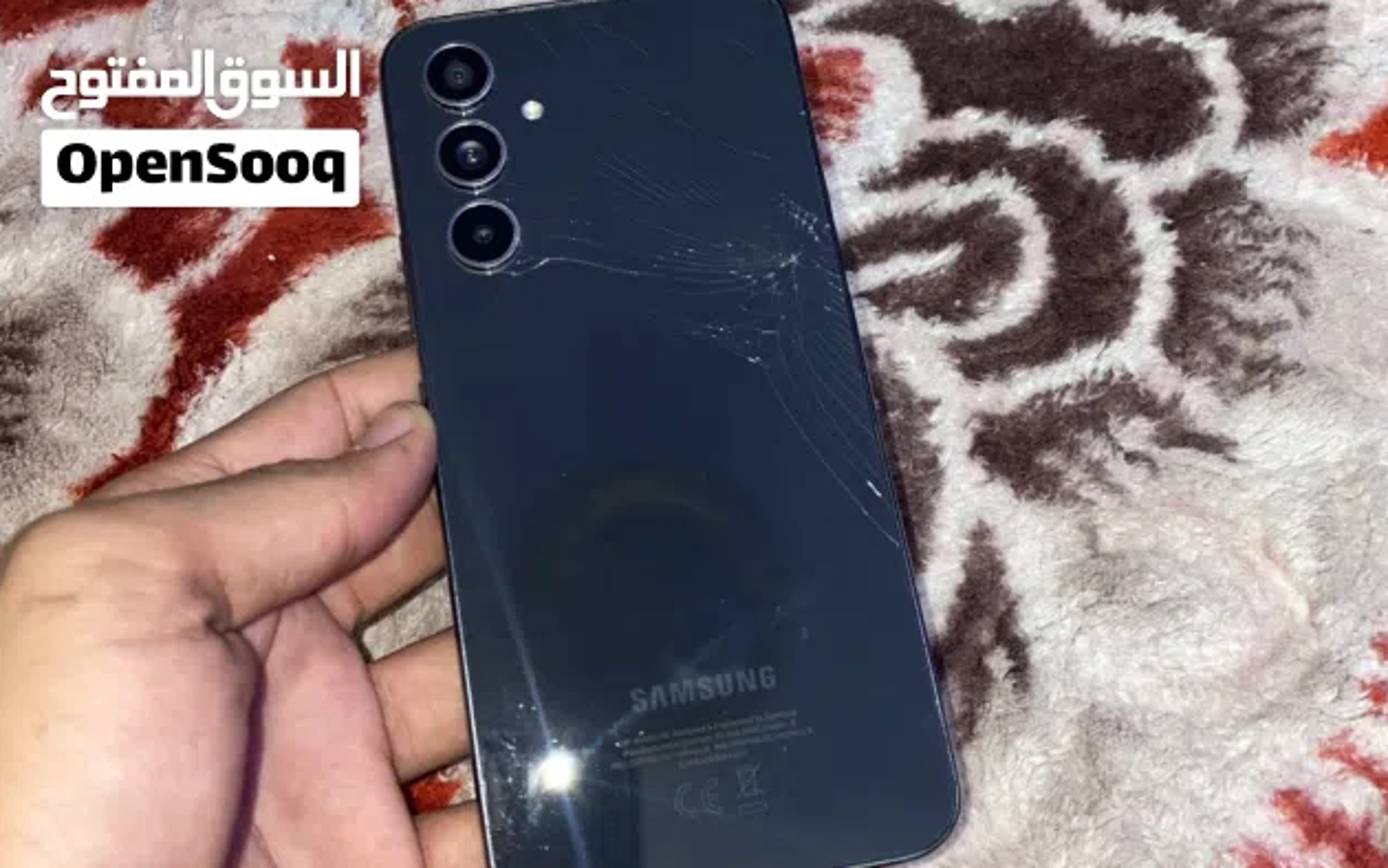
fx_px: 1059
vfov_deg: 44.3
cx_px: 692
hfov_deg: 66.5
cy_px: 524
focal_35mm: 28
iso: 64
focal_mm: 4.25
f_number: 1.8
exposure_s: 1/6
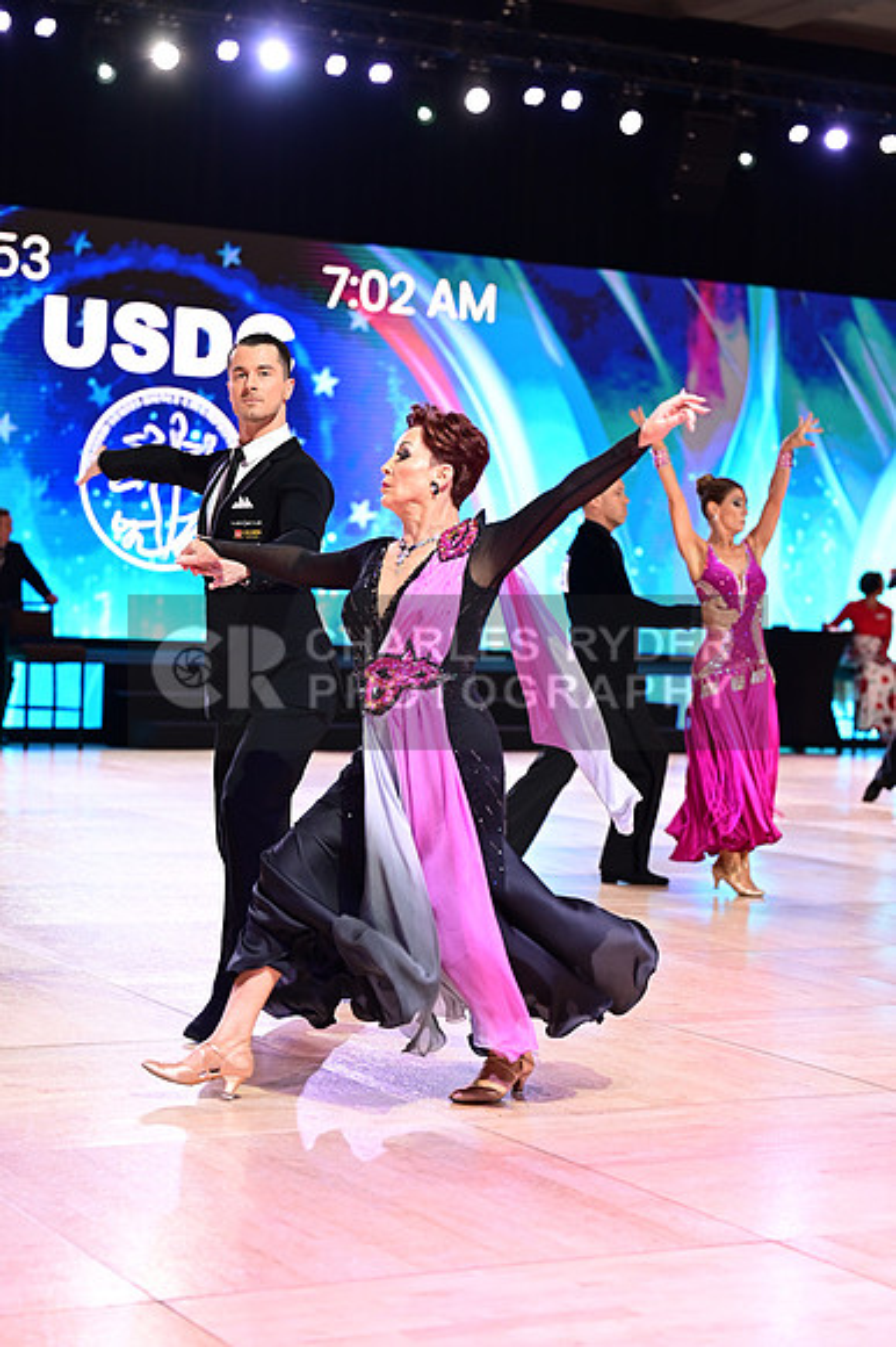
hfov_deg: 19.4
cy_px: 674
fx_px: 2616
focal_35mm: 70
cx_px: 448
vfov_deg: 28.9
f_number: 2.8
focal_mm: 70
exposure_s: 1/320
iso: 1250
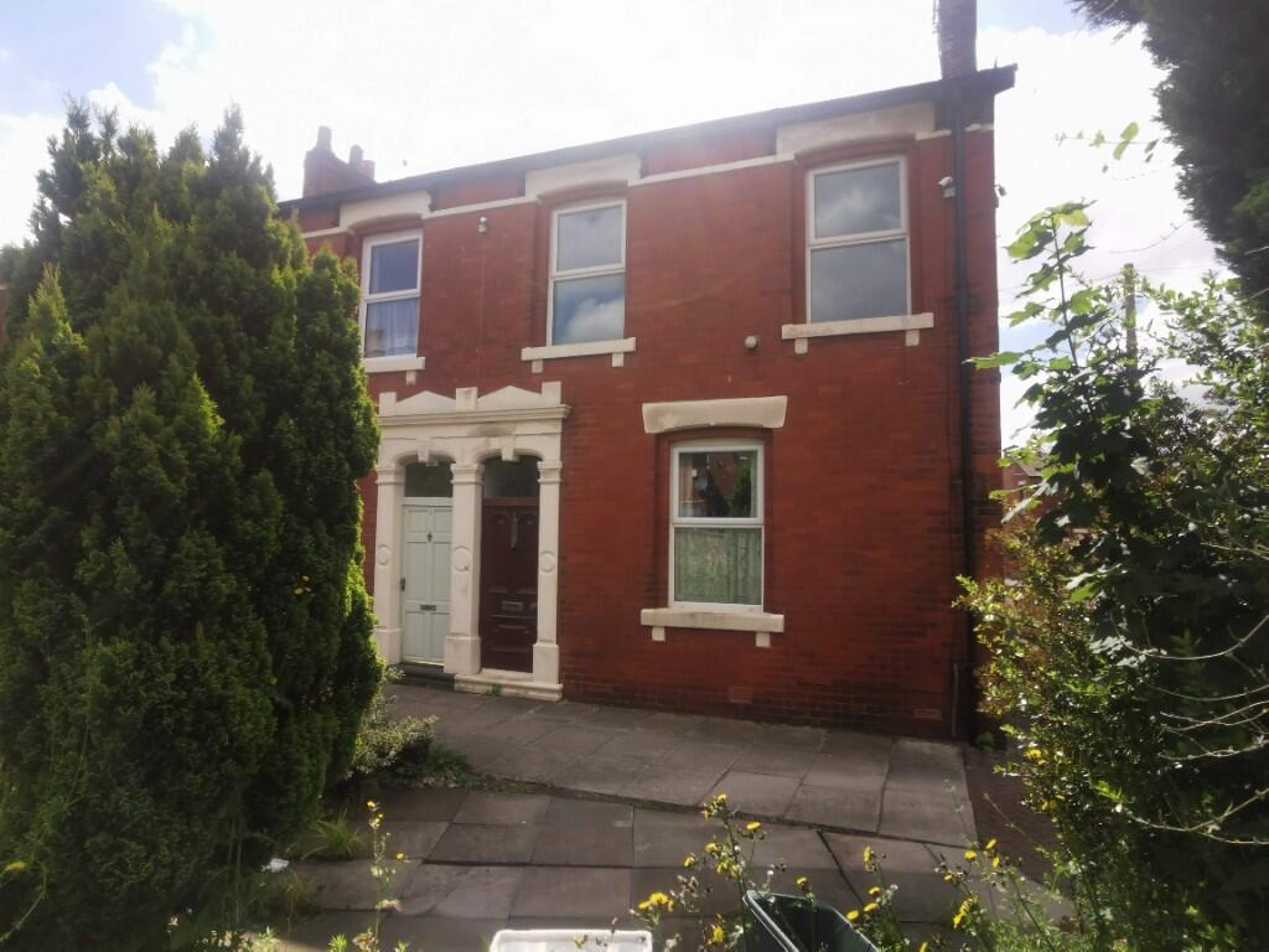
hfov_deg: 81.7
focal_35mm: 20
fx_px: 733
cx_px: 634
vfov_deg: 66.0
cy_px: 476
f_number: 2.2
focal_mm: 2.26
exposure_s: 1/796
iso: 50
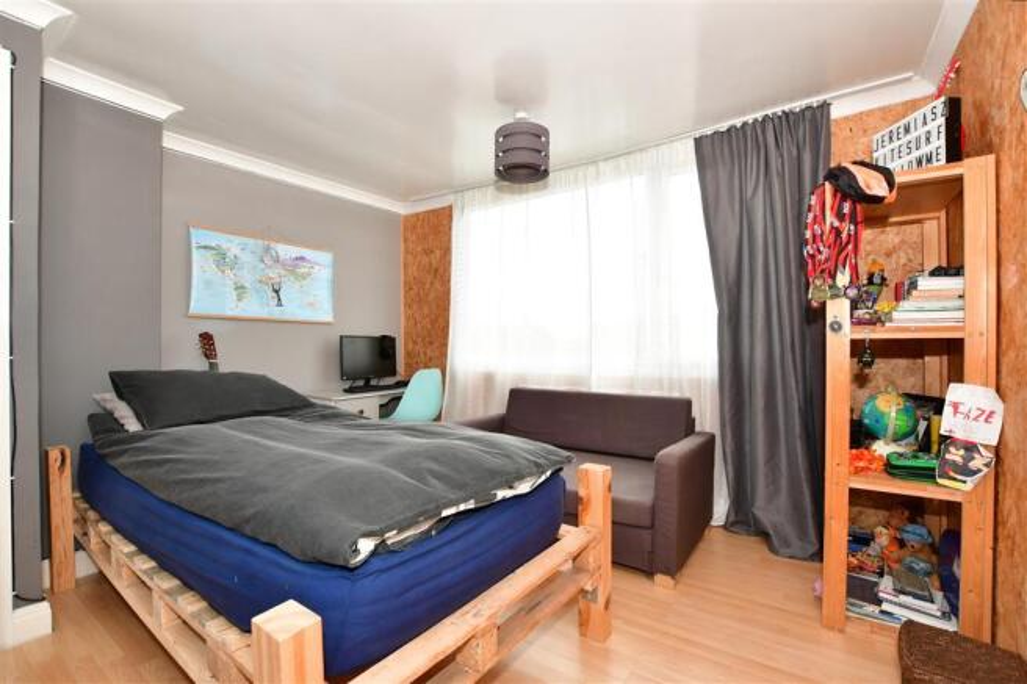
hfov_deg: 100.4
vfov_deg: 77.3
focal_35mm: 15
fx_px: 428
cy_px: 342
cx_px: 514
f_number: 5.6
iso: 250
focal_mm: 10
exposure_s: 1/6
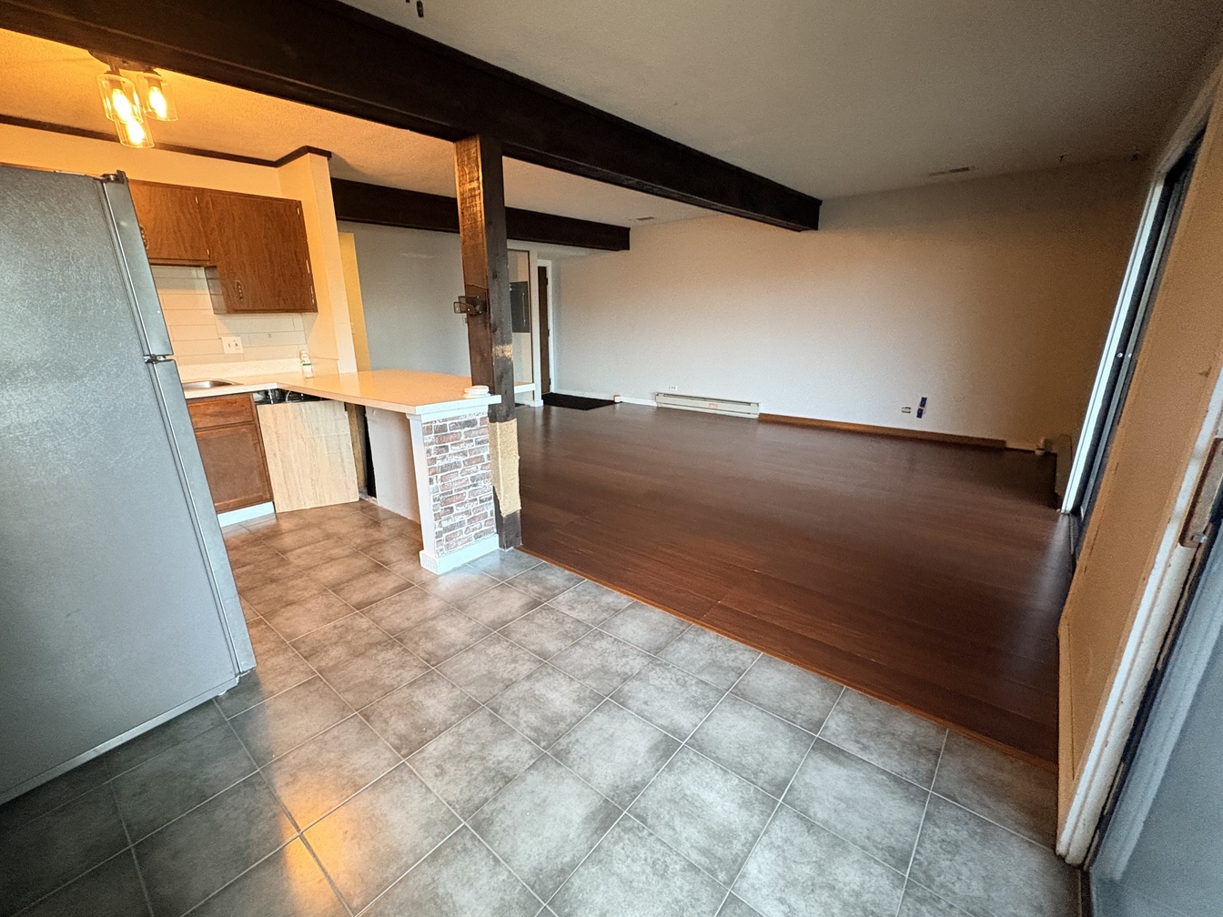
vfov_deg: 81.7
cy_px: 476
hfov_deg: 98.1
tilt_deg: -17.2
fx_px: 530
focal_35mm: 15
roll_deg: +1.5
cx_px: 580
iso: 640
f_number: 2.2
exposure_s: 1/40
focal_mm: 2.22
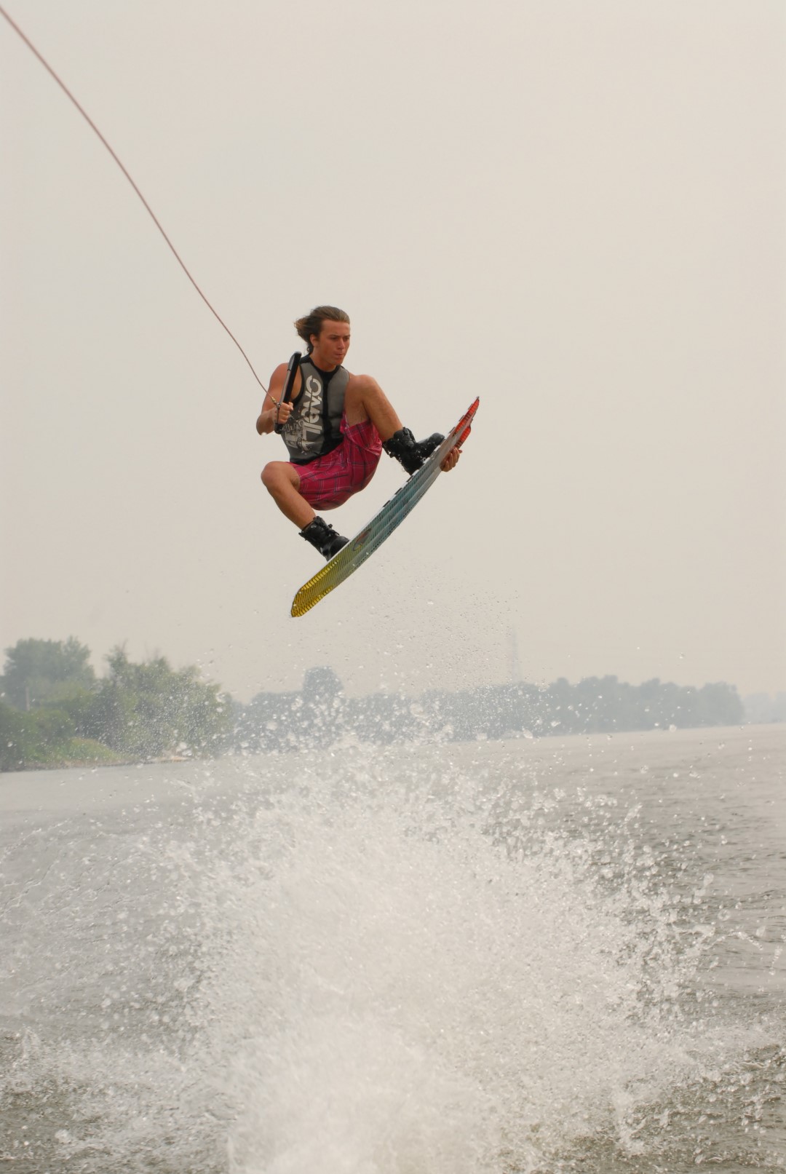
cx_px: 393
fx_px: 5142
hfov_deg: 8.7
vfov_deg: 13.0
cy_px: 587
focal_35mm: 158
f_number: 10
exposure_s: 1/500
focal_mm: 105
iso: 400
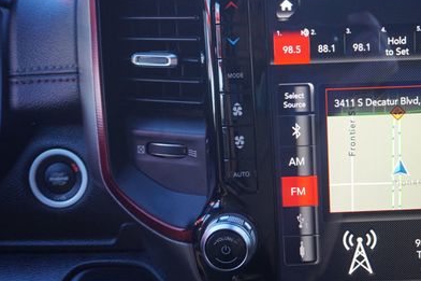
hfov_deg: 39.1
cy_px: 150
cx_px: 325
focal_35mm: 49
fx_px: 573
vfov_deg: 27.5
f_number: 4
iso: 200
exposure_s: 1/60
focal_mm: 20
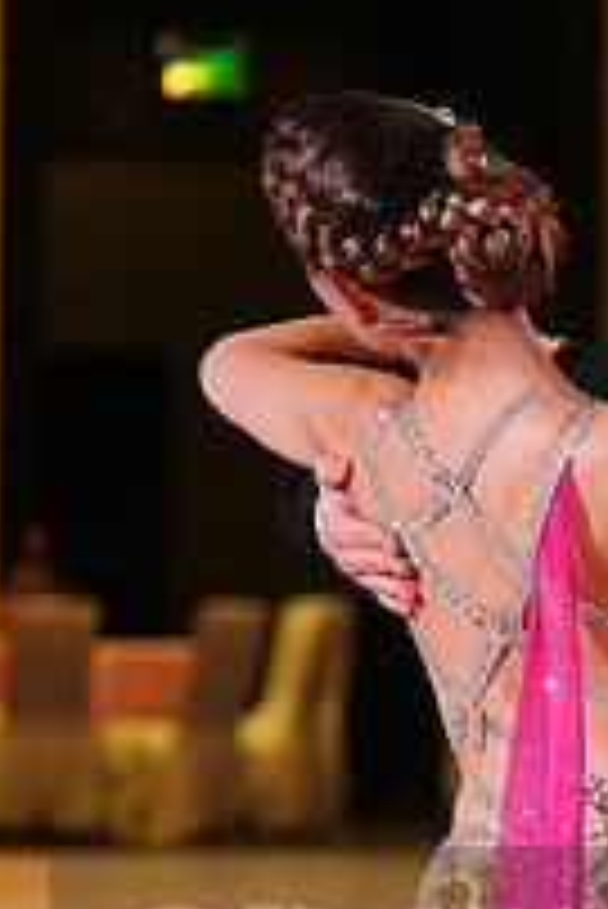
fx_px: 8623
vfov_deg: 6.0
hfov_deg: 4.0
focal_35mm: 341
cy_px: 999
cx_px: 673
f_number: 4
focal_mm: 119
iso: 2500
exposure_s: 1/400
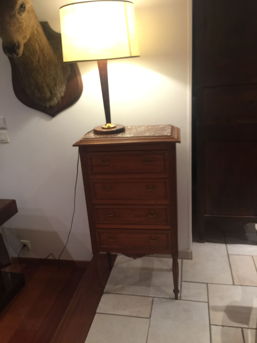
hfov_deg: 48.2
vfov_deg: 61.7
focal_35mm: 29
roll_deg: +4.1
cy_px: 172
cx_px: 128
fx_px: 287
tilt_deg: -18.6
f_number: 2.2
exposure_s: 1/17
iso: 100
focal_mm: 4.15
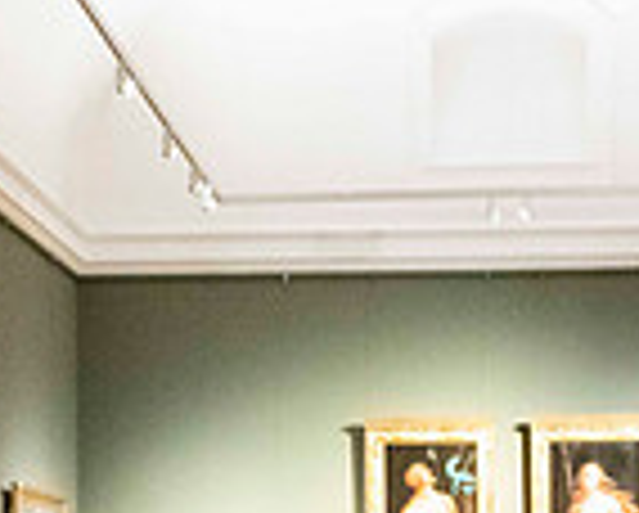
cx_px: 338
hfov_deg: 17.3
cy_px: 646
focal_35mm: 111
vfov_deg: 13.5
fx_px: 2102
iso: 7200
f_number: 4
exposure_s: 1/60
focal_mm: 29
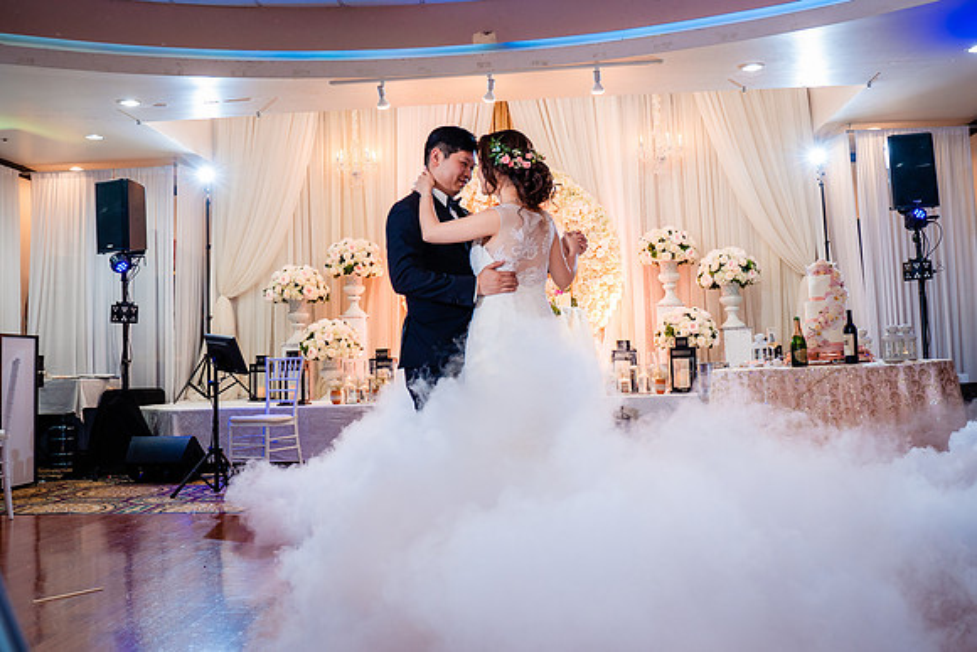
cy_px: 288
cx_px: 488
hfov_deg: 54.5
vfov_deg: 37.9
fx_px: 948
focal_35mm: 35
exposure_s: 1/160
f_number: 3.5
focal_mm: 28
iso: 1000
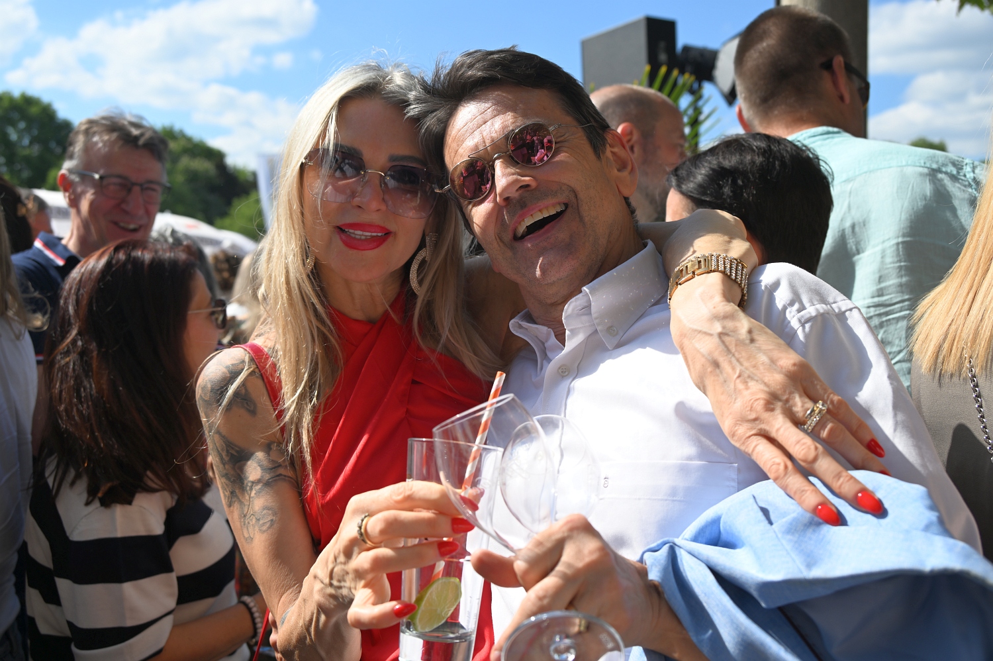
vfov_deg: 35.9
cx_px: 496
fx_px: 1020
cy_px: 330
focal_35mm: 37
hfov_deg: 51.9
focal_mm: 37
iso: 100
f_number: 5.6
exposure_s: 1/500
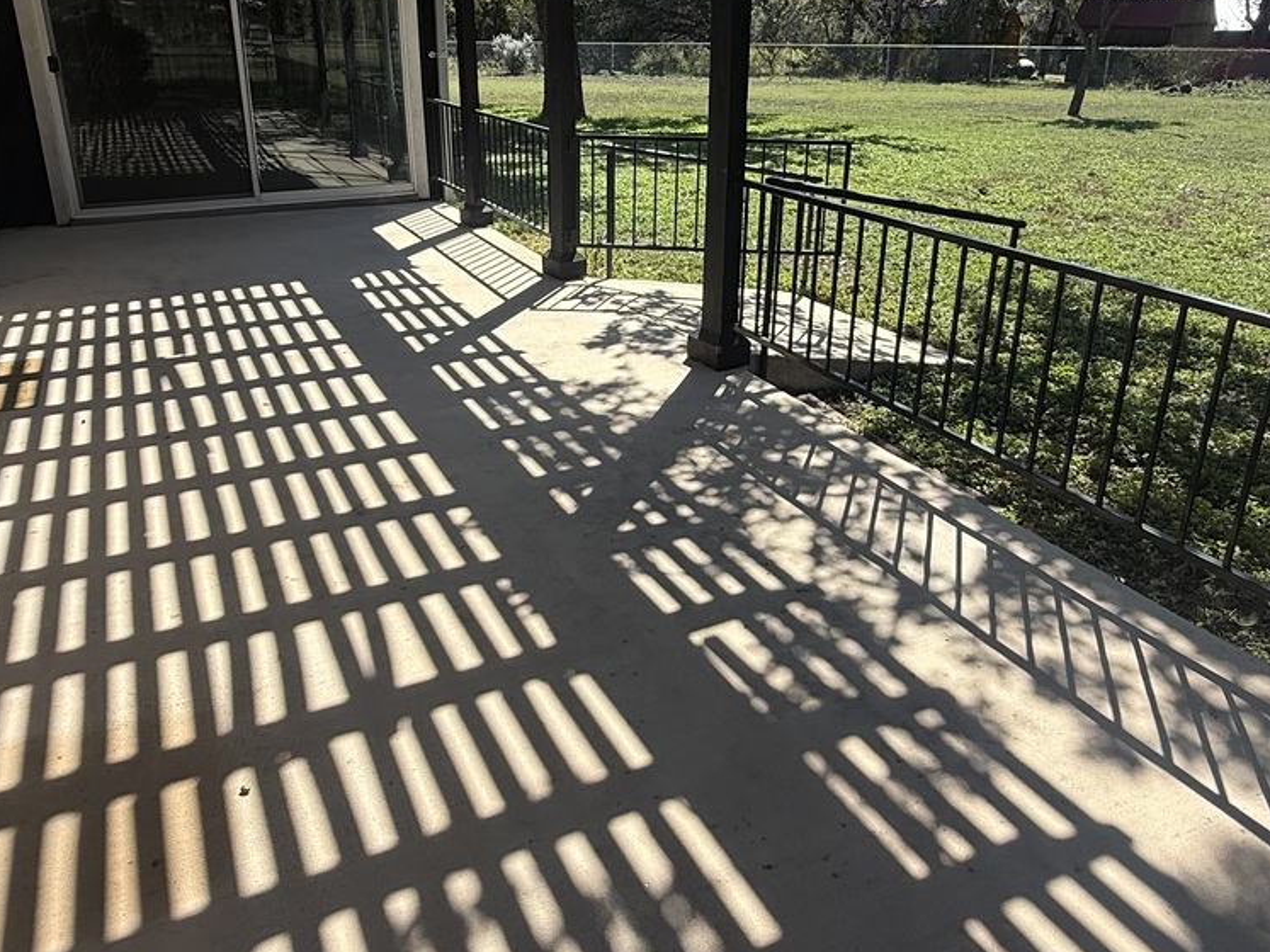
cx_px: 617
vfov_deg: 51.0
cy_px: 377
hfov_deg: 65.3
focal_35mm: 27
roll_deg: -0.3
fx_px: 990
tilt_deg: -20.0
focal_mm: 2.22
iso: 50
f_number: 2.2
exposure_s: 1/1145
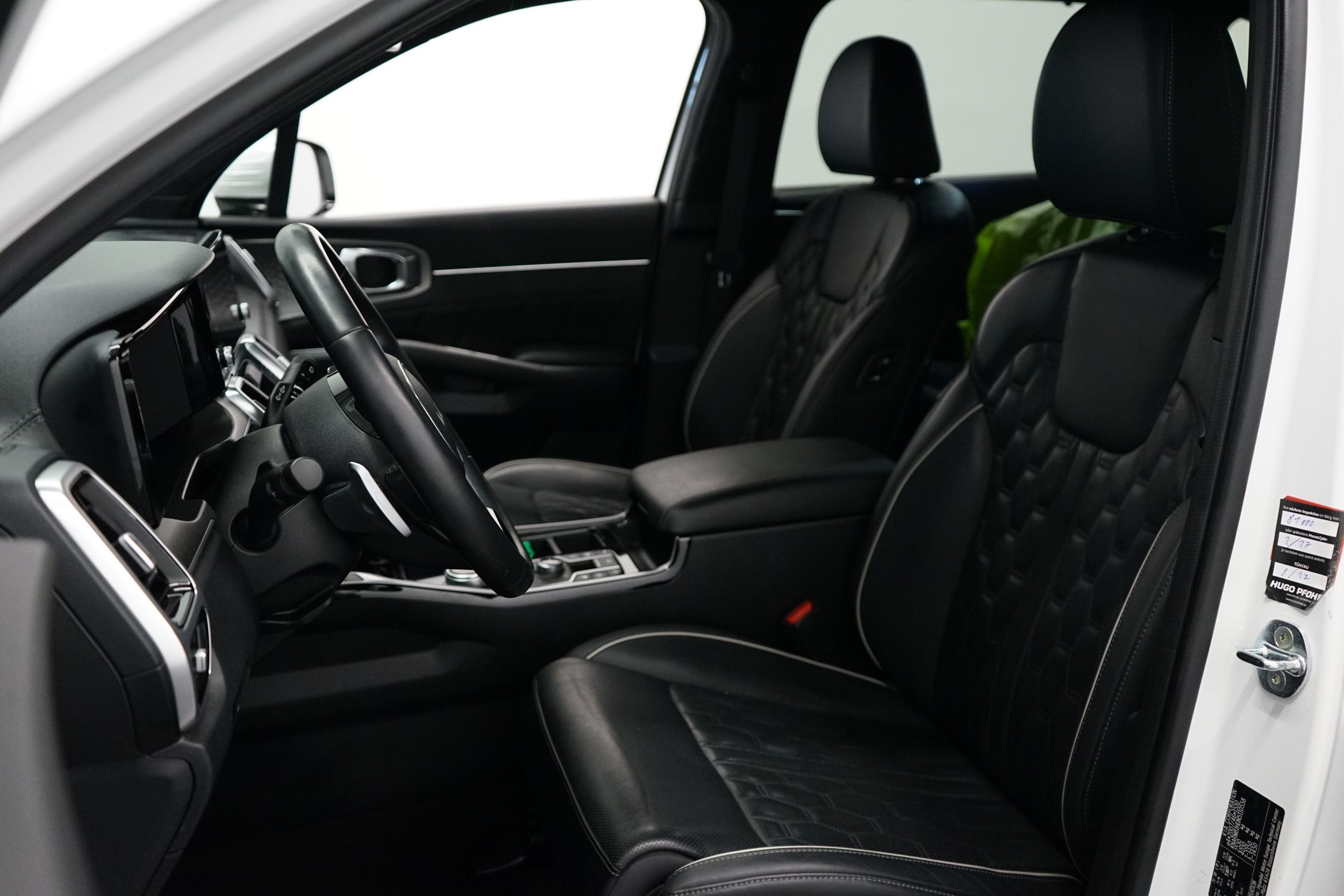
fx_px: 1157
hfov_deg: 60.3
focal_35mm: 31
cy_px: 448
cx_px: 672
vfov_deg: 42.3
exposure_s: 1/160
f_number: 3.5
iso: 3200
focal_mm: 31
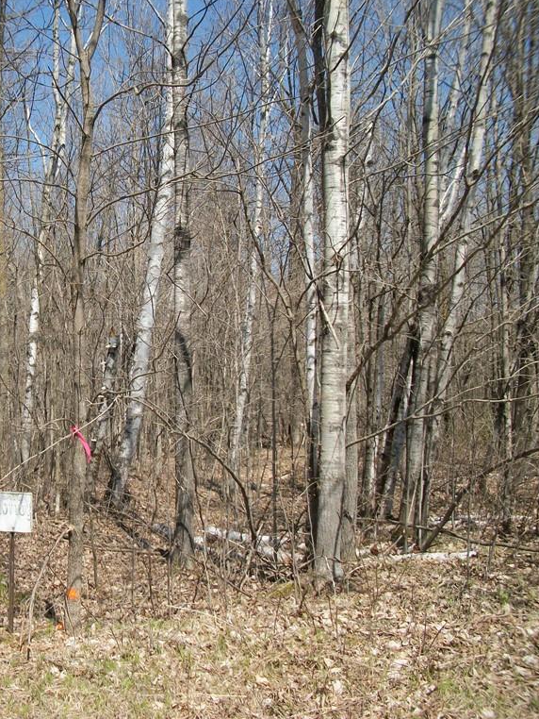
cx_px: 75
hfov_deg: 32.3
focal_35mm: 43
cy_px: 358
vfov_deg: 43.8
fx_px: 892
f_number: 8.8
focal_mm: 5.7
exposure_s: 1/160
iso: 80
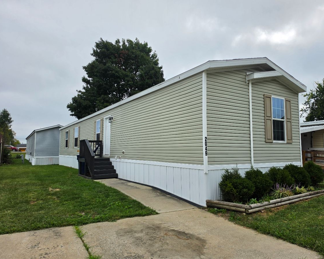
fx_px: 230
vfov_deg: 58.8
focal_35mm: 24
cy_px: 130
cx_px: 171
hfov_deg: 70.2
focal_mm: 6.5
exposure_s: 1/7939
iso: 50
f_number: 1.4
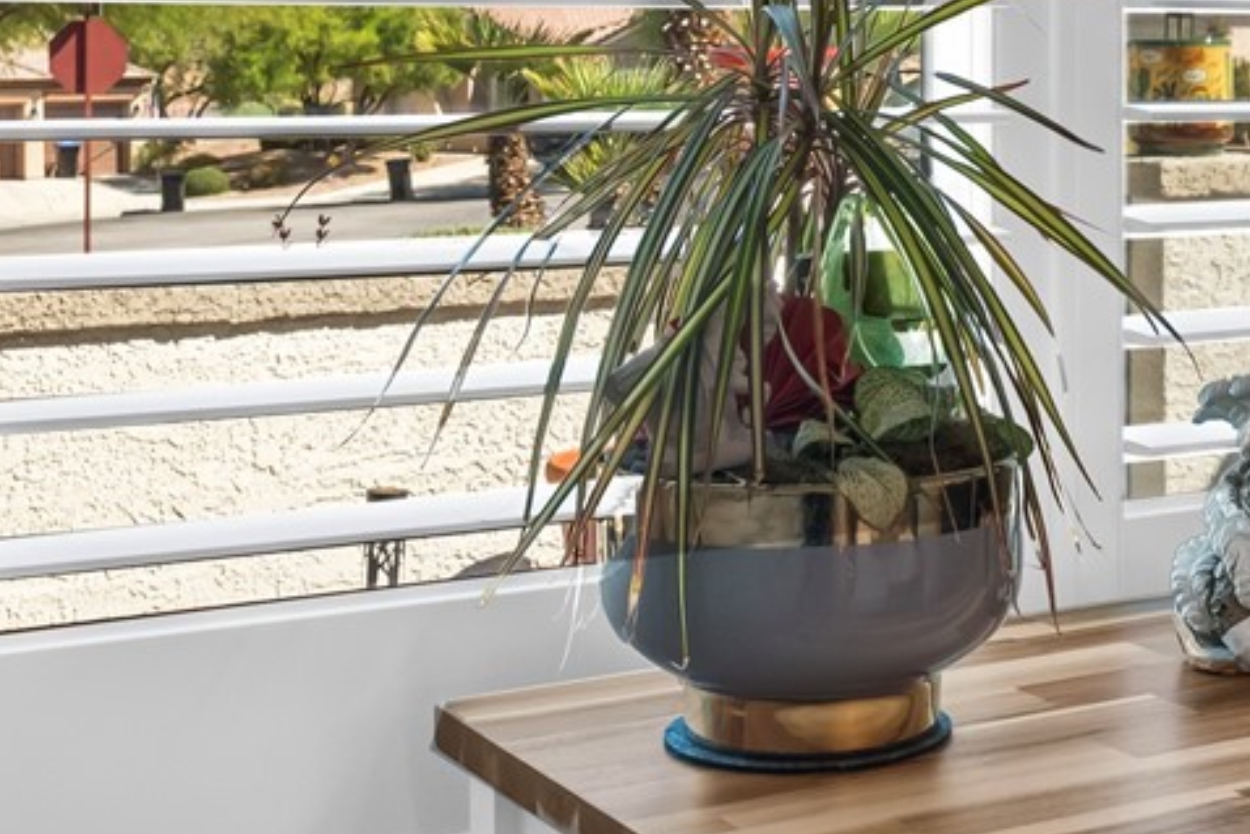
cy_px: 52
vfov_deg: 17.9
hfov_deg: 26.2
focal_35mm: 75
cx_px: 1106
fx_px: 2605
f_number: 8
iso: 400
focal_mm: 22
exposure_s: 1/10
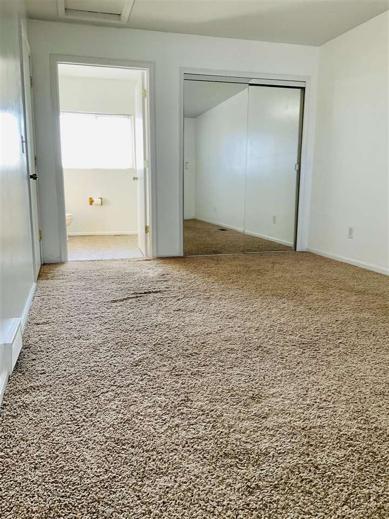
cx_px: 194
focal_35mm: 29
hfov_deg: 48.2
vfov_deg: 61.7
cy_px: 260
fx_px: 435
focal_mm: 3
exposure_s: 1/60
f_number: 1.8
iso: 50
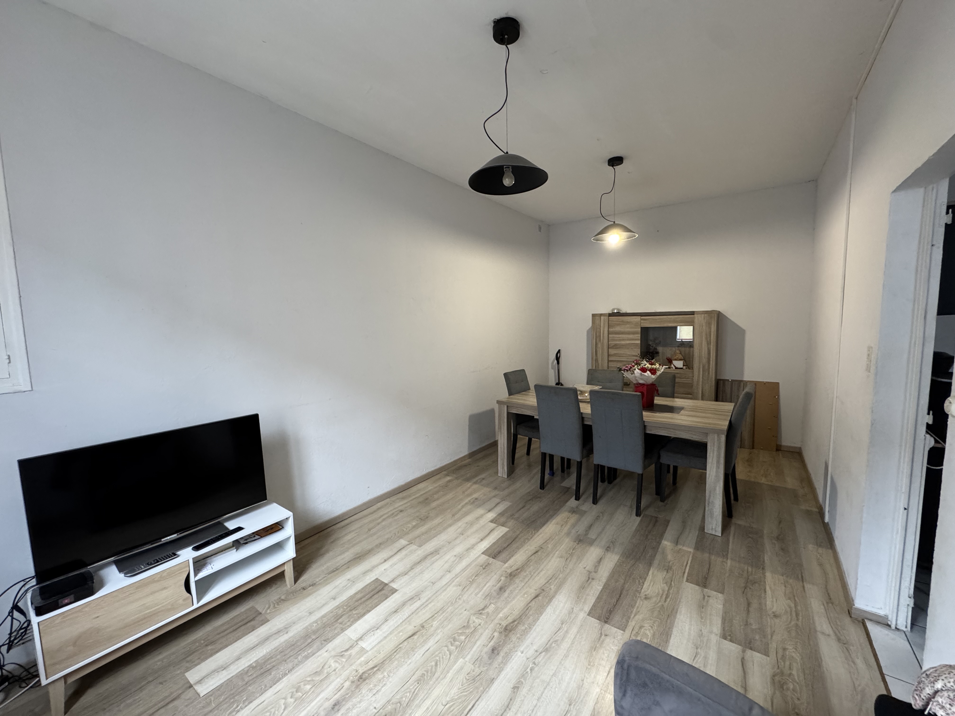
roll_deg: +1.4
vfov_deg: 85.7
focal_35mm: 14
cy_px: 358
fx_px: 386
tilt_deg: -5.4
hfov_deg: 102.1
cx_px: 478
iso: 320
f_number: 2.2
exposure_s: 1/67
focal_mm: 2.22
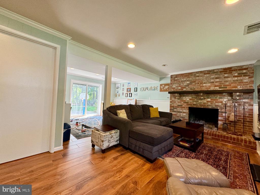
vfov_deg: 85.7
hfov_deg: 102.1
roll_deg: -3.3
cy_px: 98
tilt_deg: +1.2
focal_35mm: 14
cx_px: 130
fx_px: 105
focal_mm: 2.22
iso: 160
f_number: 2.2
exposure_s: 1/120
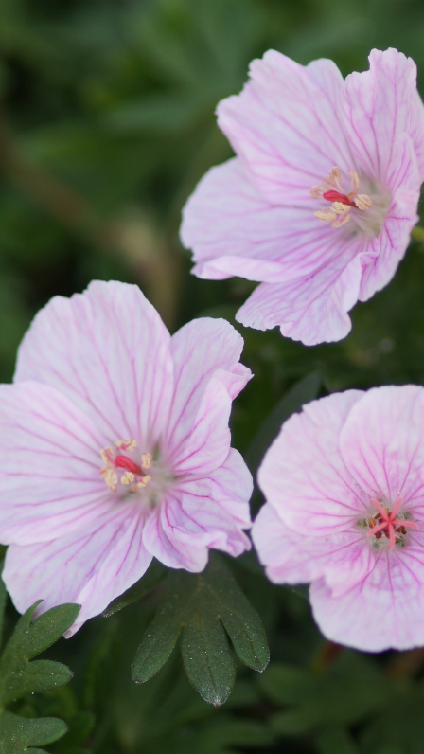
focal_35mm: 237
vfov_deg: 9.1
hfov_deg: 5.1
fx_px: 4735
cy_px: 376
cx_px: 266
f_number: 2.8
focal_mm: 100
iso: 100
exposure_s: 1/500
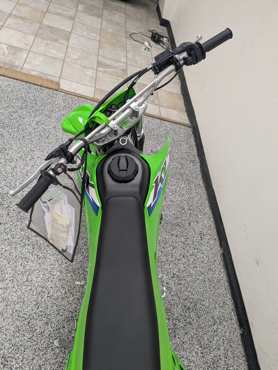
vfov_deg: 65.3
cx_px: 139
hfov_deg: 51.4
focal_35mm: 27
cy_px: 185
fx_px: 289
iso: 250
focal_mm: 4.38
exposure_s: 1/120
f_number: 1.73
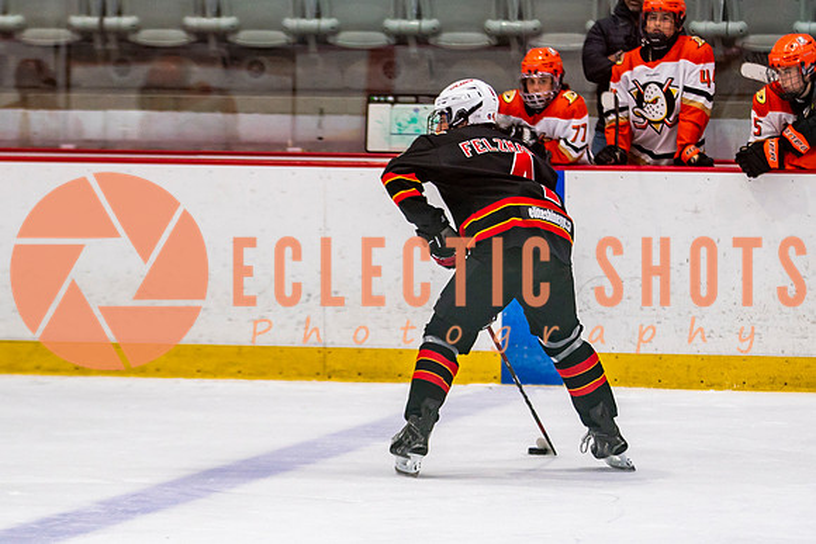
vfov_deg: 5.0
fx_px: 6274
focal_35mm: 277
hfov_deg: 7.4
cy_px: 362
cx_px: 445
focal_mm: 125
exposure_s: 1/640
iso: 640
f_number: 2.8
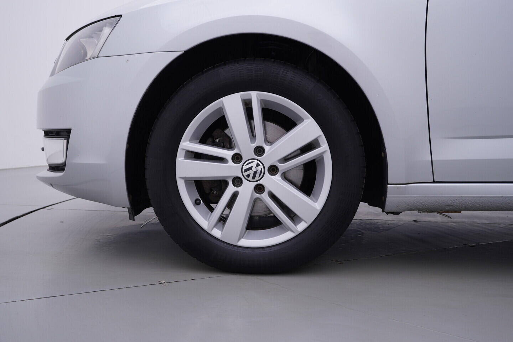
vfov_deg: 36.9
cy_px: 171
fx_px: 513
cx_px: 256
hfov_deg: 53.1
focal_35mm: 36
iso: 125
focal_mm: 24
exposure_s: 1/80
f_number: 4
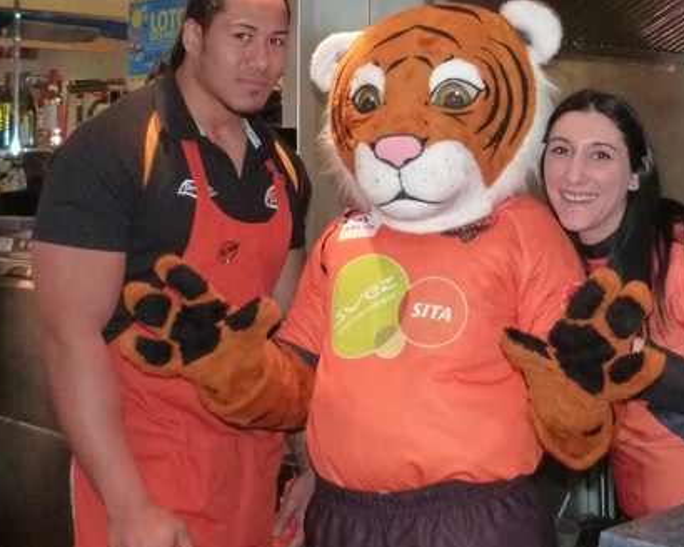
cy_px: 78
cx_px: 427
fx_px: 1235
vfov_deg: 24.4
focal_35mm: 61
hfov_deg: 30.8
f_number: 2.8
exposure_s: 1/60
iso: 320
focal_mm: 4.5
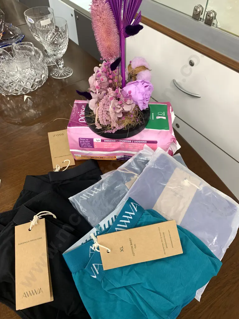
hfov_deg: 53.1
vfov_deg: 67.3
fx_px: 239
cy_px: 160
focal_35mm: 26
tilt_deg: -48.5
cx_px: 120
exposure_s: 1/50
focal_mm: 4.25
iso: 100
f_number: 1.8
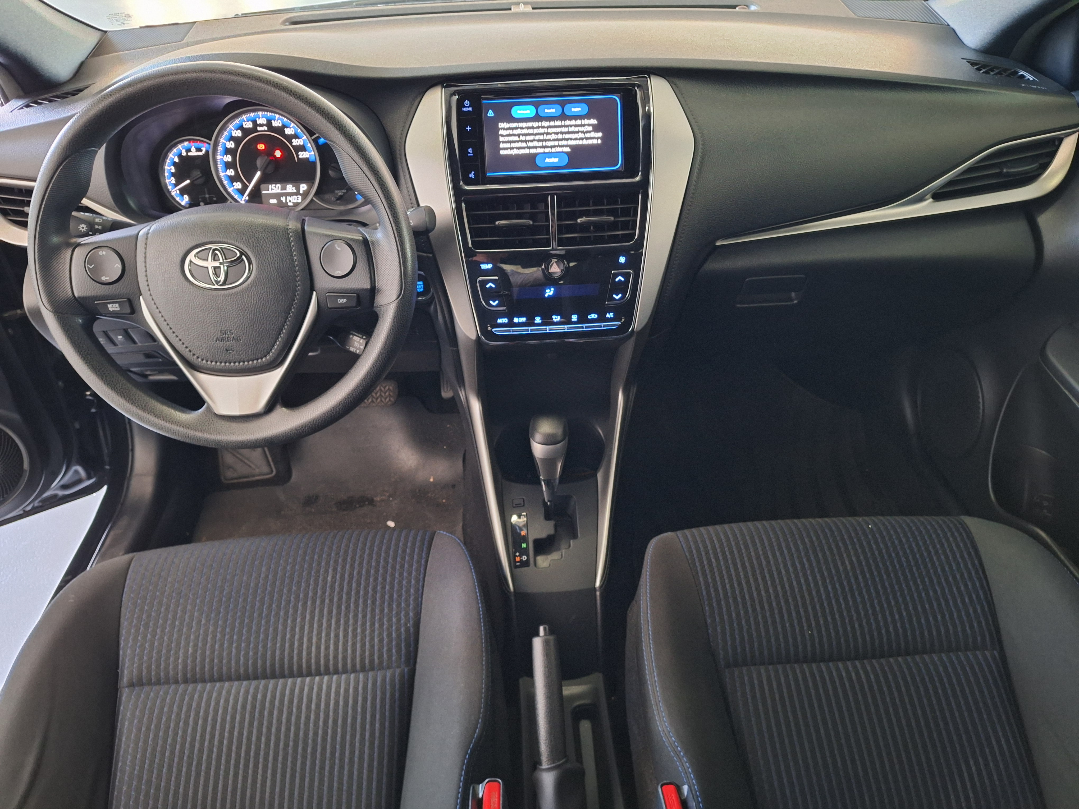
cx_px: 540
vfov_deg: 58.9
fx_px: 717
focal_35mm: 23
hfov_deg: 73.9
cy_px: 404
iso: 640
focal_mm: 5.54
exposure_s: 1/20
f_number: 1.8
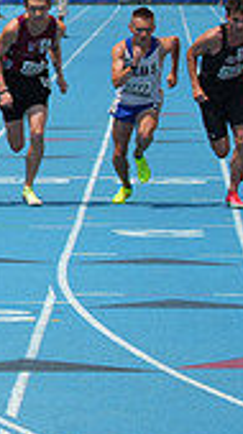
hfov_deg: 3.3
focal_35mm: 358
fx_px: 4121
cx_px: -460
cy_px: 149
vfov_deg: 6.0
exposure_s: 1/3200
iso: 400
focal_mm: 100
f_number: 5.6
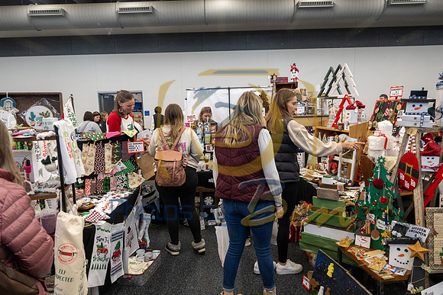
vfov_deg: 53.2
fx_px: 295
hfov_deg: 73.7
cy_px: 148
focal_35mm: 24
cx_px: 222
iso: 1250
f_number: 5.6
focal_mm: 24
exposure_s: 1/125
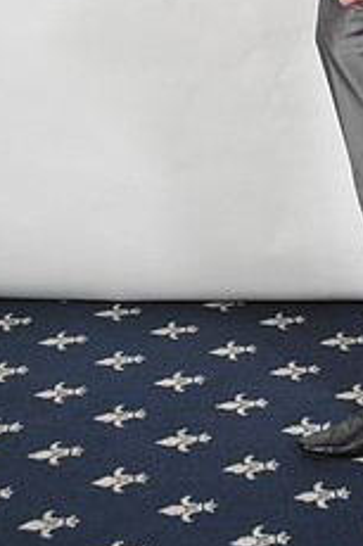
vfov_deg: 18.5
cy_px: -69
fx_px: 1606
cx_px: 391
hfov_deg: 12.7
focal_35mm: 106
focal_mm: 42
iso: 1000
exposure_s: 1/160
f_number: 7.1
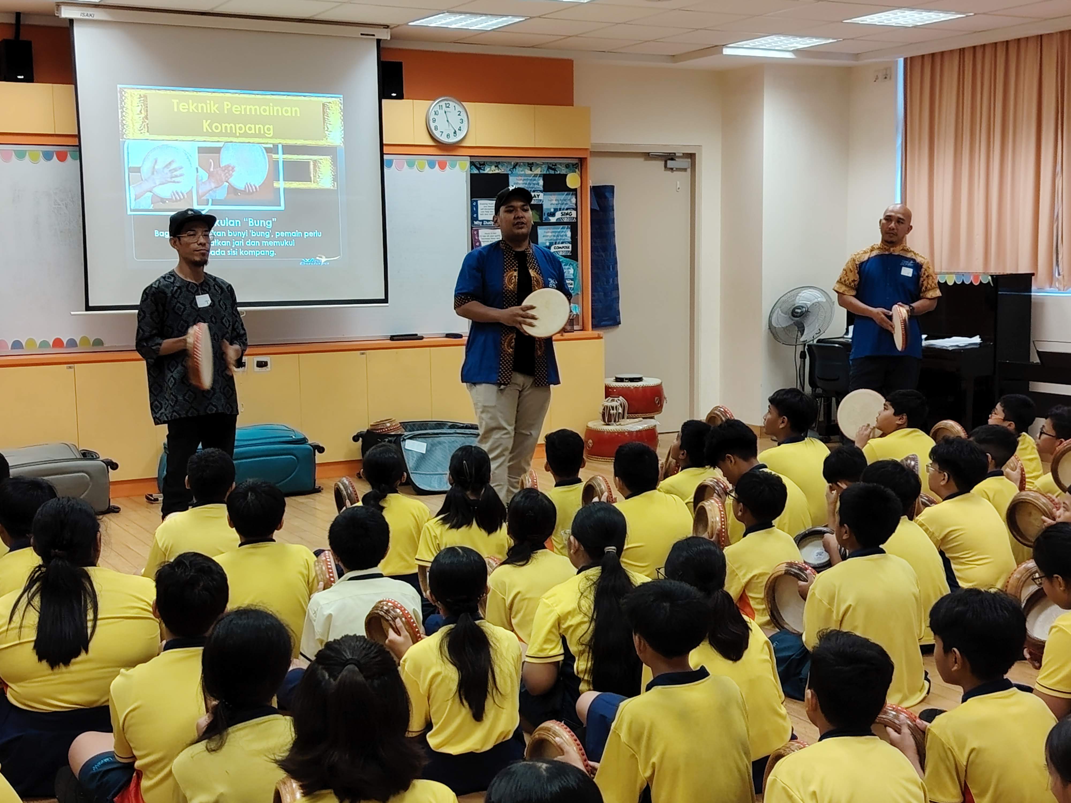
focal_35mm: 48
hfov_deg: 39.7
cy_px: 402
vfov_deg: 30.3
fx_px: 1485
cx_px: 536
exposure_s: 1/33.3
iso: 234
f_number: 1.75
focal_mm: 5.25
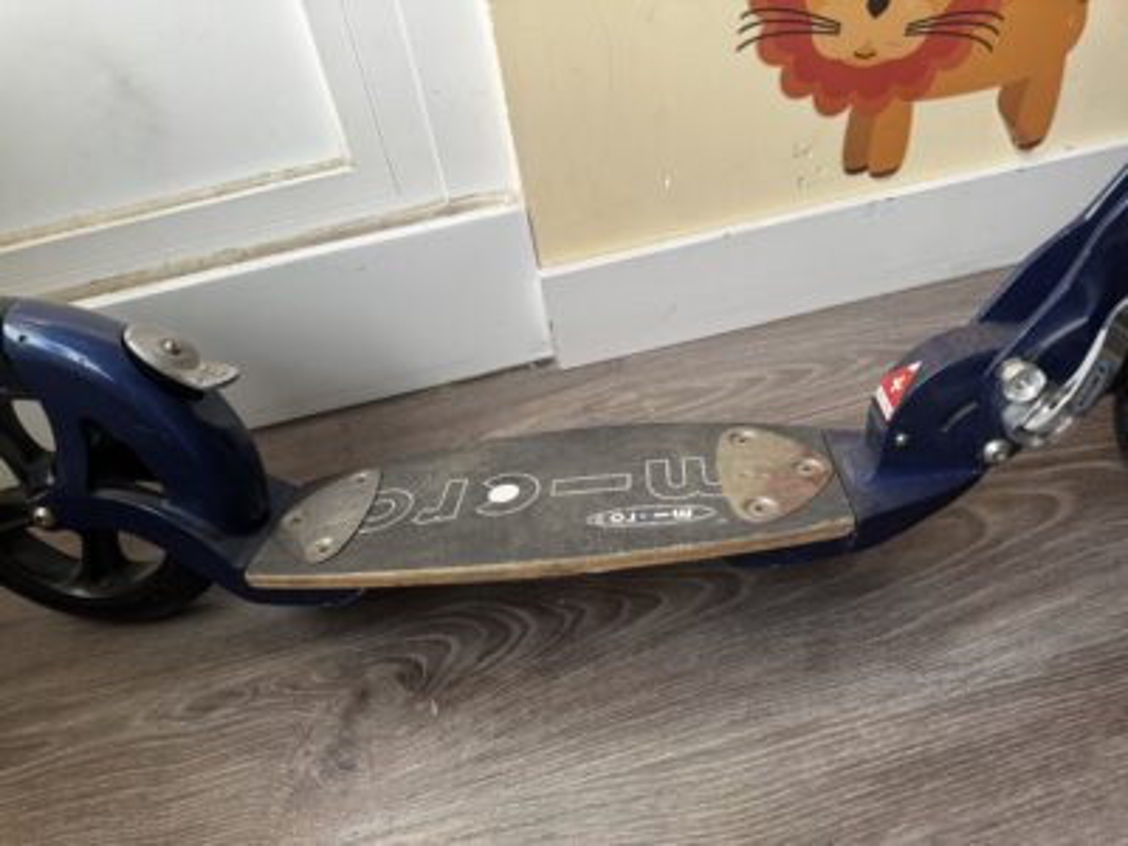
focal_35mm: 24
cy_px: 423
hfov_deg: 71.6
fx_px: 782
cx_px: 564
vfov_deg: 56.8
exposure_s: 1/68
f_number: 1.78
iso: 200
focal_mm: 6.76
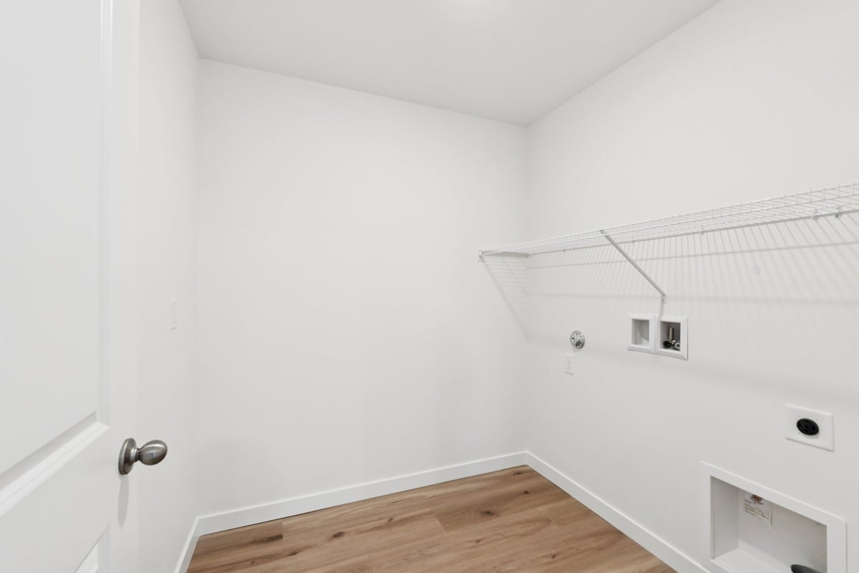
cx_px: 430
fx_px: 358
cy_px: 286
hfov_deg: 100.4
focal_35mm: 15
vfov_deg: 77.3
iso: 250
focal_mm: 10
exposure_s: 1/4
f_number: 10
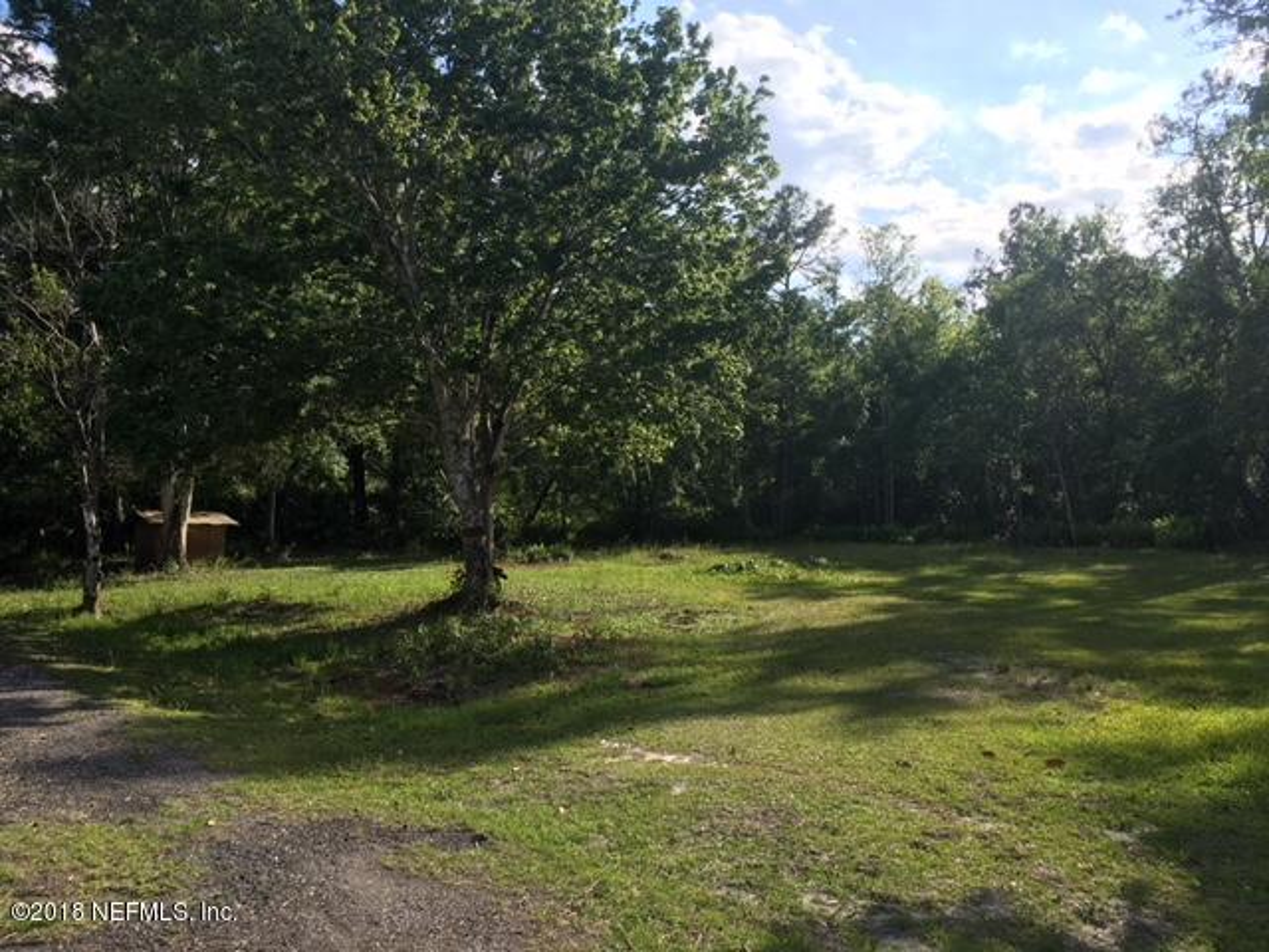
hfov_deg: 61.7
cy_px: 476
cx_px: 634
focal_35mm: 29
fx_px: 1063
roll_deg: -0.3
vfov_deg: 48.2
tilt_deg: +2.9
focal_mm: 4.15
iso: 25
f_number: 2.2
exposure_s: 1/1026
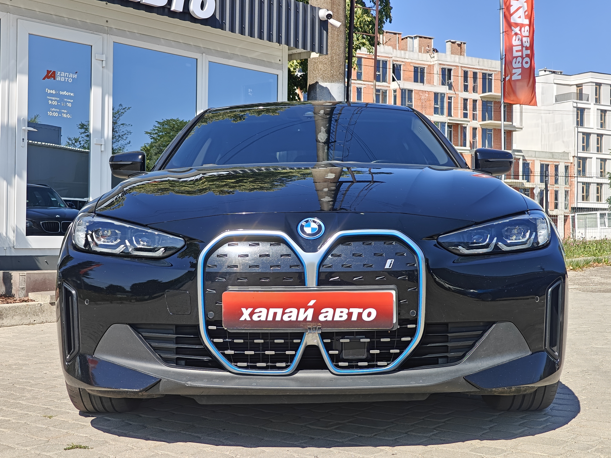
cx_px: 305
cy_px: 231
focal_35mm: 48
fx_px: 847
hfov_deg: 39.7
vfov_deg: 30.3
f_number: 2
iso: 64
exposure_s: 1/1621
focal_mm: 7.08
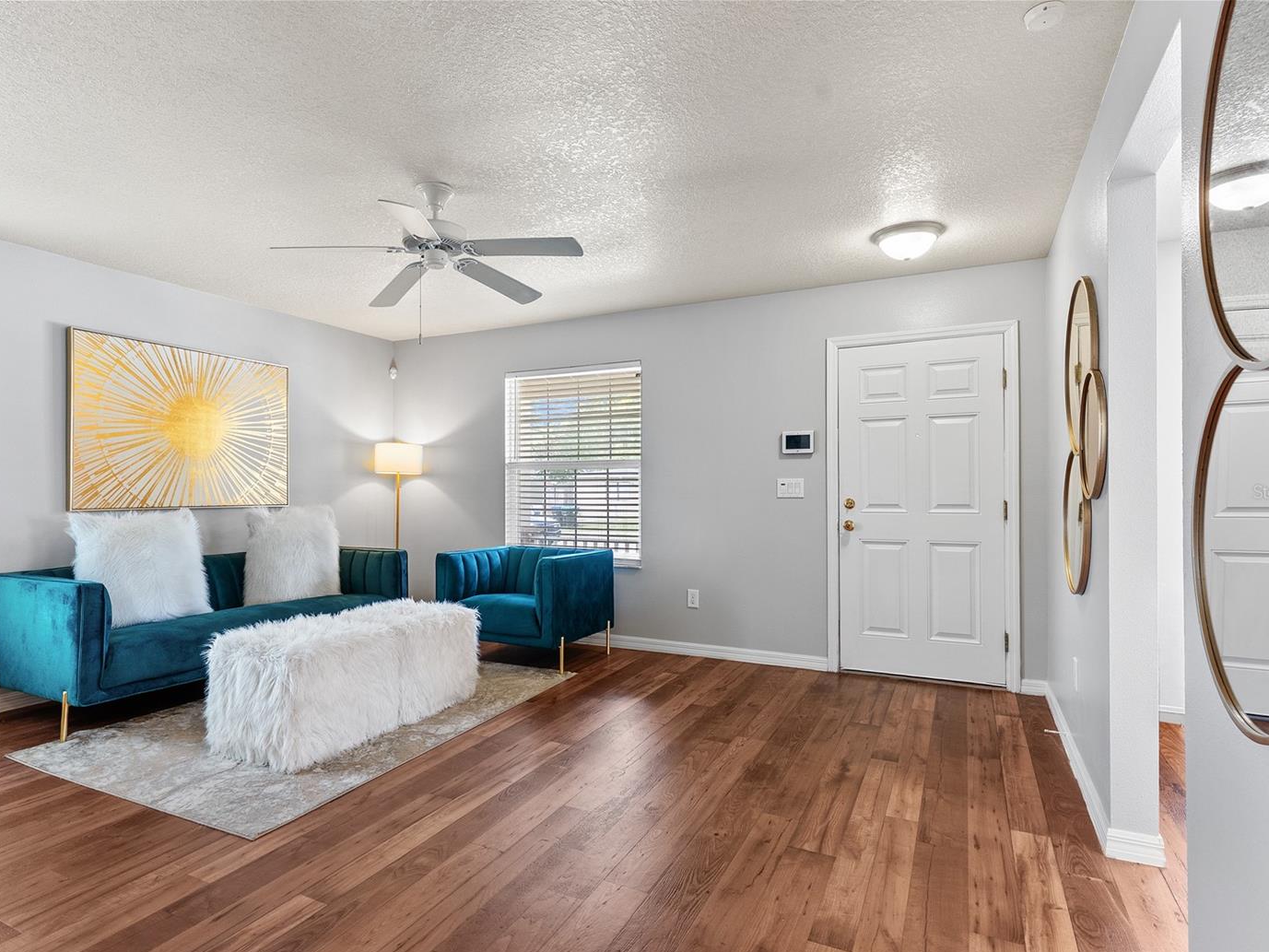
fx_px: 697
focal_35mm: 19
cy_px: 491
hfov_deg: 84.6
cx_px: 598
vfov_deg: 68.7
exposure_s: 1/2.5
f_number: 8
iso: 400
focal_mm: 17
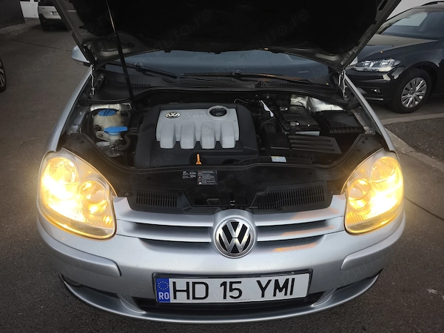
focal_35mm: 23
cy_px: 166
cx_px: 222
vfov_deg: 58.9
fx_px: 295
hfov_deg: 73.9
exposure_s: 1/100
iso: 125
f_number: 1.6
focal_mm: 6.57
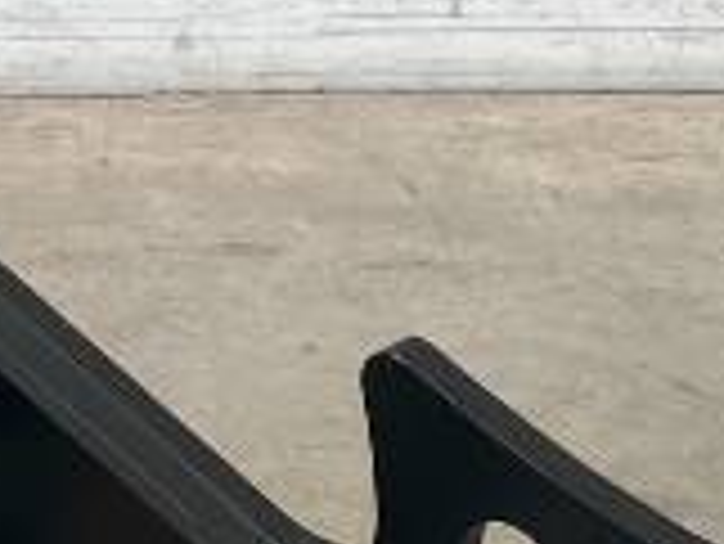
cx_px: 180
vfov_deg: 8.0
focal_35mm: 165
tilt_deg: -44.9
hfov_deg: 11.9
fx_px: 3454
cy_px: 1484
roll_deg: -1.2
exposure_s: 1/207
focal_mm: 5.7
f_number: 1.5
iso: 40
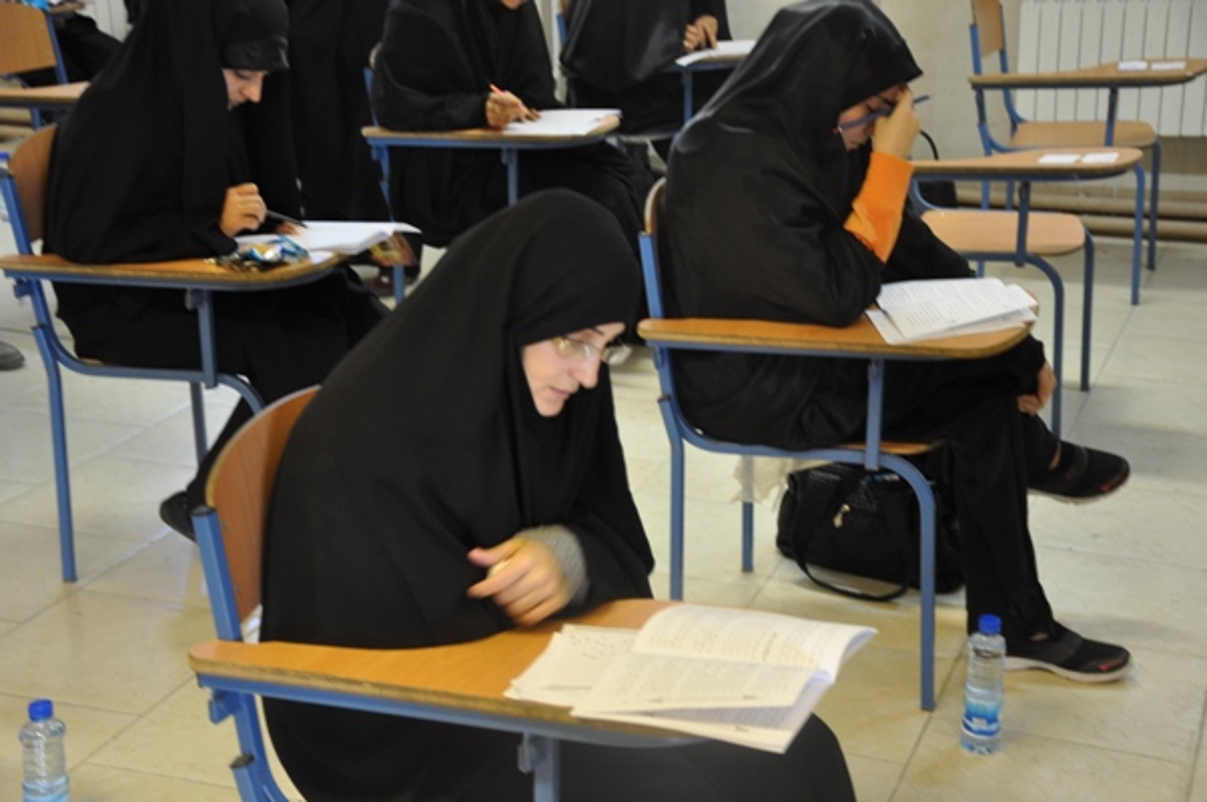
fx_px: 2009
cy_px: 401
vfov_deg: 22.6
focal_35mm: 60
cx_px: 604
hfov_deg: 33.4
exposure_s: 1/15
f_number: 4.5
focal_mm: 40
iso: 640
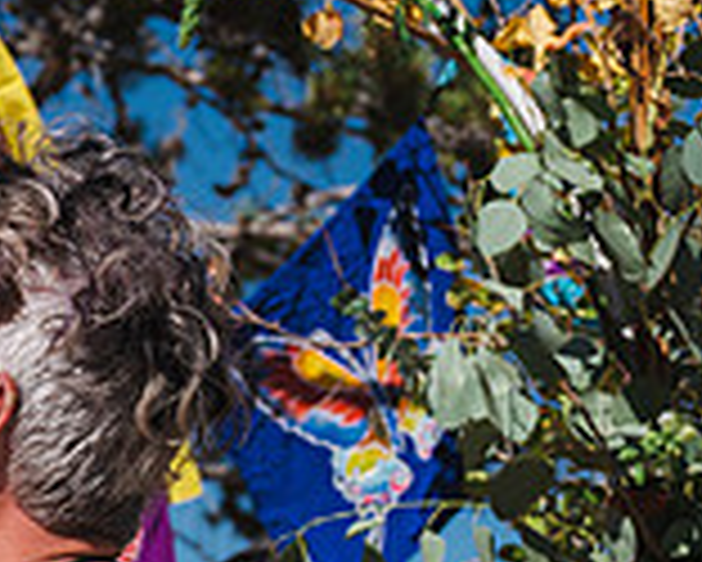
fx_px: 3701
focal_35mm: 178
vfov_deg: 8.5
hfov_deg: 10.3
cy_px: 764
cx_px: -472
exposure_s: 1/2000
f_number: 5.6
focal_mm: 51
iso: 160
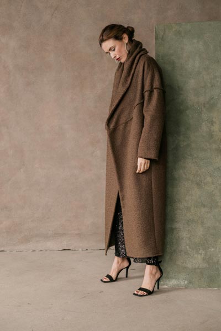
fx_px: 488
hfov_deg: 25.5
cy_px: 166
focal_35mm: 53
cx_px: 110
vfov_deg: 37.5
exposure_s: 1/100
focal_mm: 35
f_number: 2.8
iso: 640
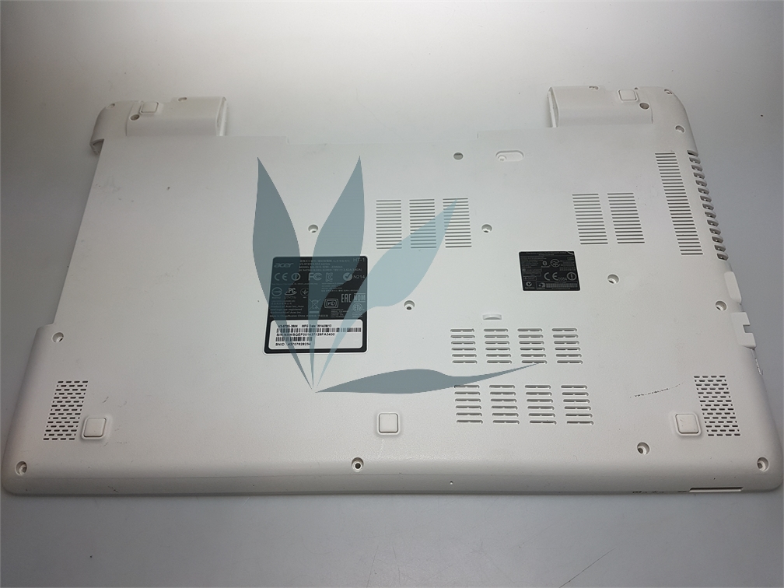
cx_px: 392
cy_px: 294
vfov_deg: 53.1
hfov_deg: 67.3
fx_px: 589
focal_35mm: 26
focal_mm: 4.2
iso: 40
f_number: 1.7
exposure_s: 1/140
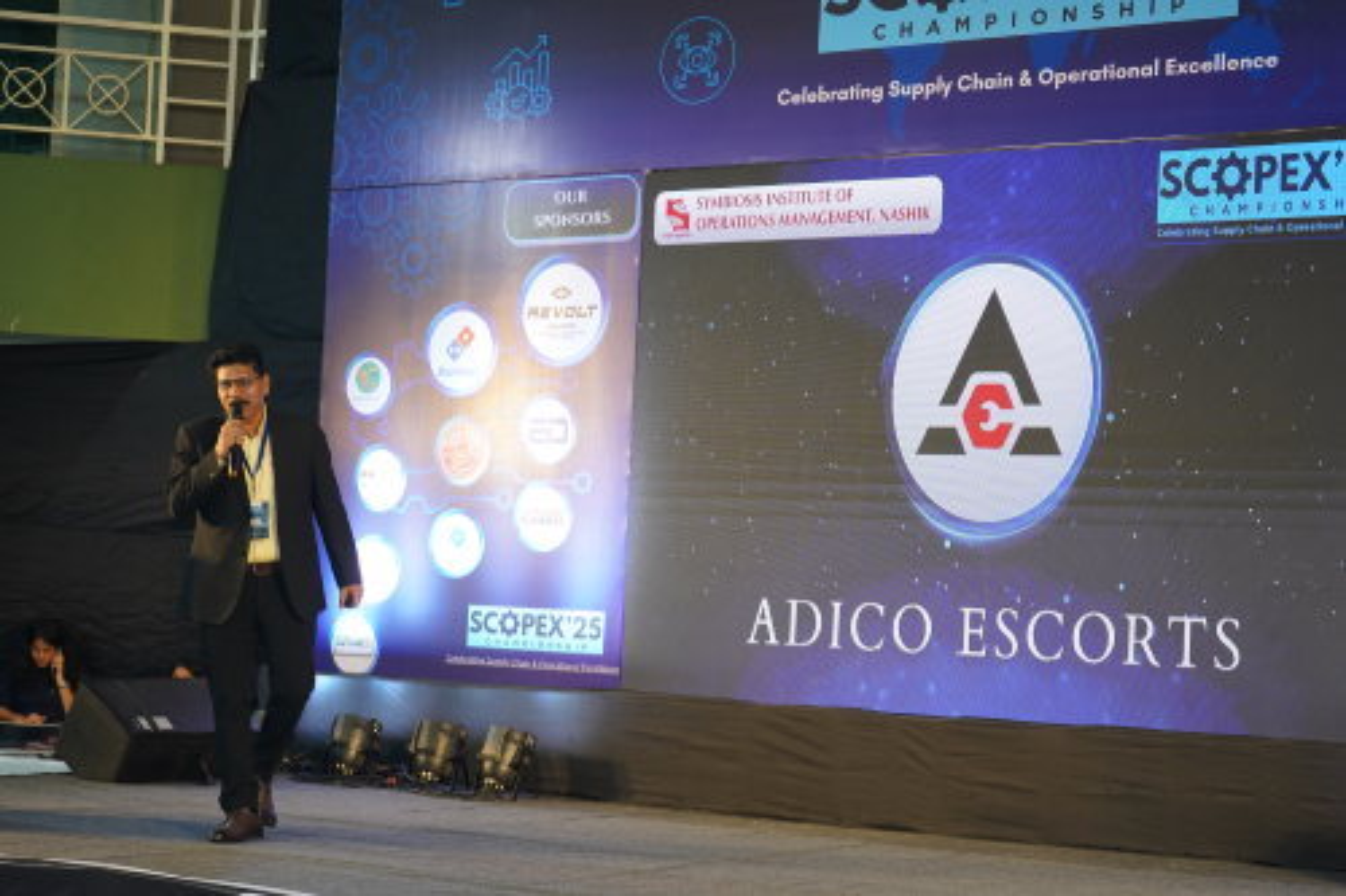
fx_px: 2355
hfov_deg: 31.9
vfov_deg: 21.6
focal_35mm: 63
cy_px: 448
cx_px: 673
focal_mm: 63
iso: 1600
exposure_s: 1/160
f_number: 5.6
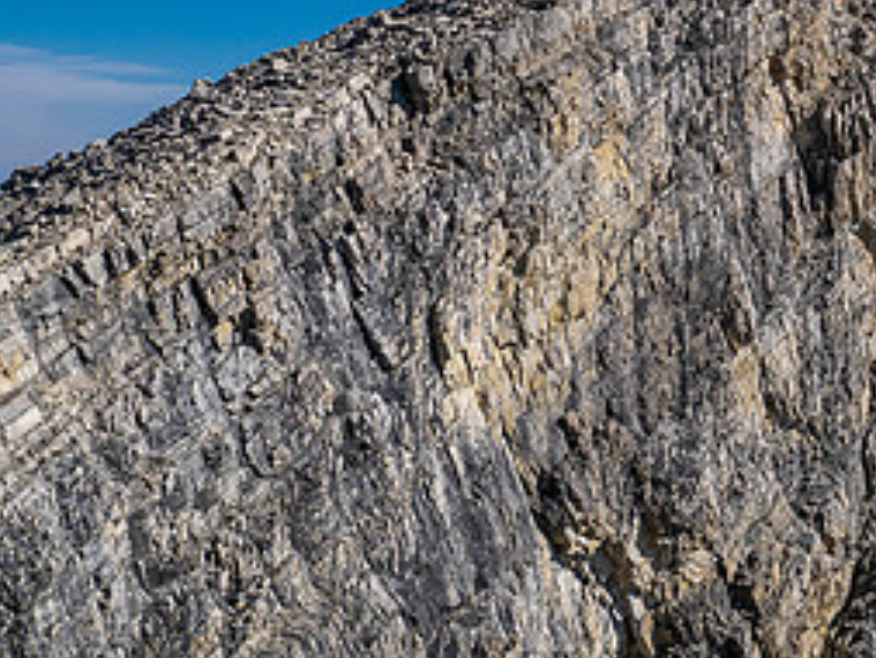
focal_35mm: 55
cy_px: 369
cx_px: 931
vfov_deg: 26.6
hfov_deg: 31.5
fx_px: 1393
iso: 200
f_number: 8
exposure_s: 1/640
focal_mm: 12
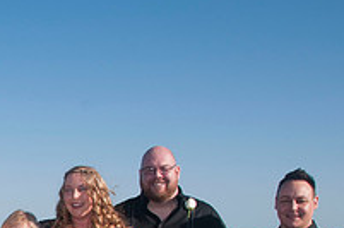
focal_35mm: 78
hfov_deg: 23.2
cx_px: -99
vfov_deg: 16.2
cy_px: 321
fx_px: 744
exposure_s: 1/250
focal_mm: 18
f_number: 11
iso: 100
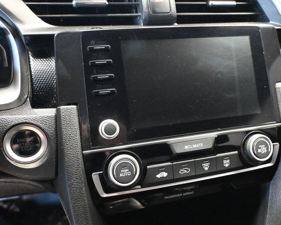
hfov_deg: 51.4
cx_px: 167
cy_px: 113
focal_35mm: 35
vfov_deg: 42.4
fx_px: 290
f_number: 3.8
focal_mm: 20.5
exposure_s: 1/20
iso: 12800
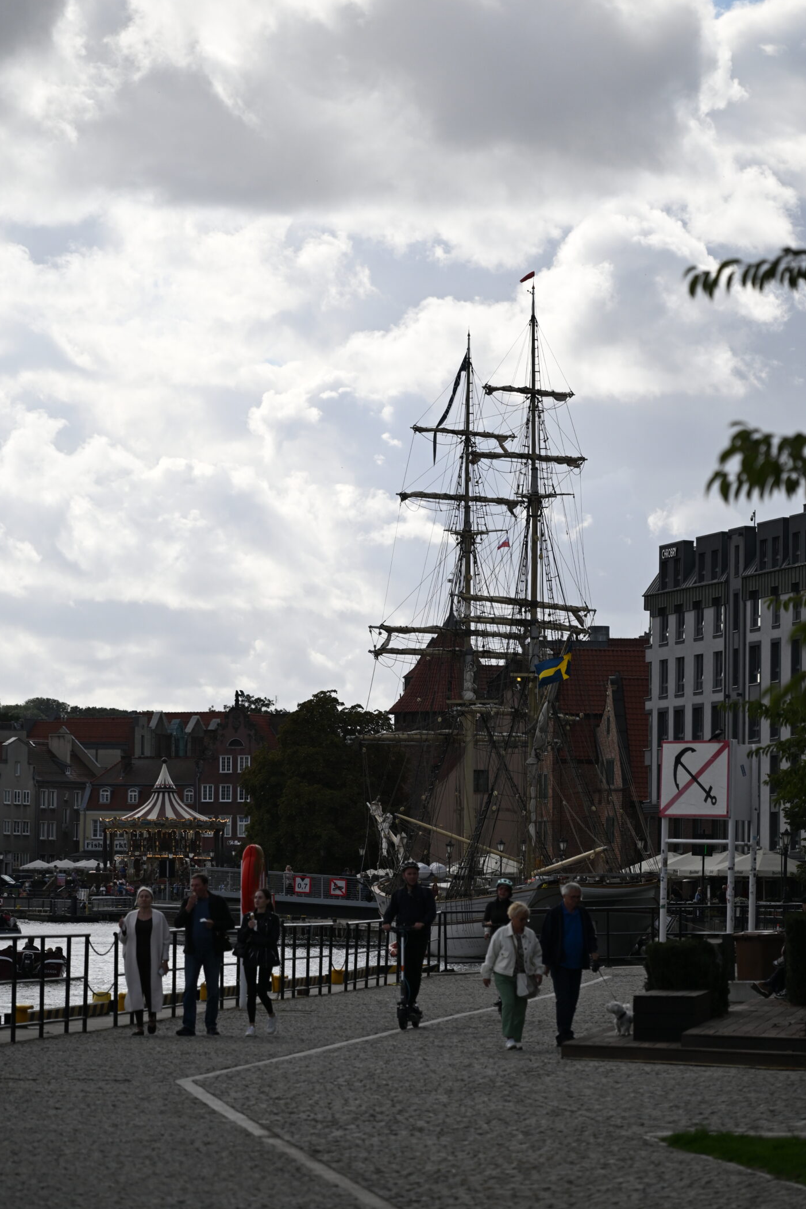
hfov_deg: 9.4
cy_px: 609
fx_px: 4902
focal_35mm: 146
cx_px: 413
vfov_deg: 14.1
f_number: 4
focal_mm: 120
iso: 400
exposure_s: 1/6400
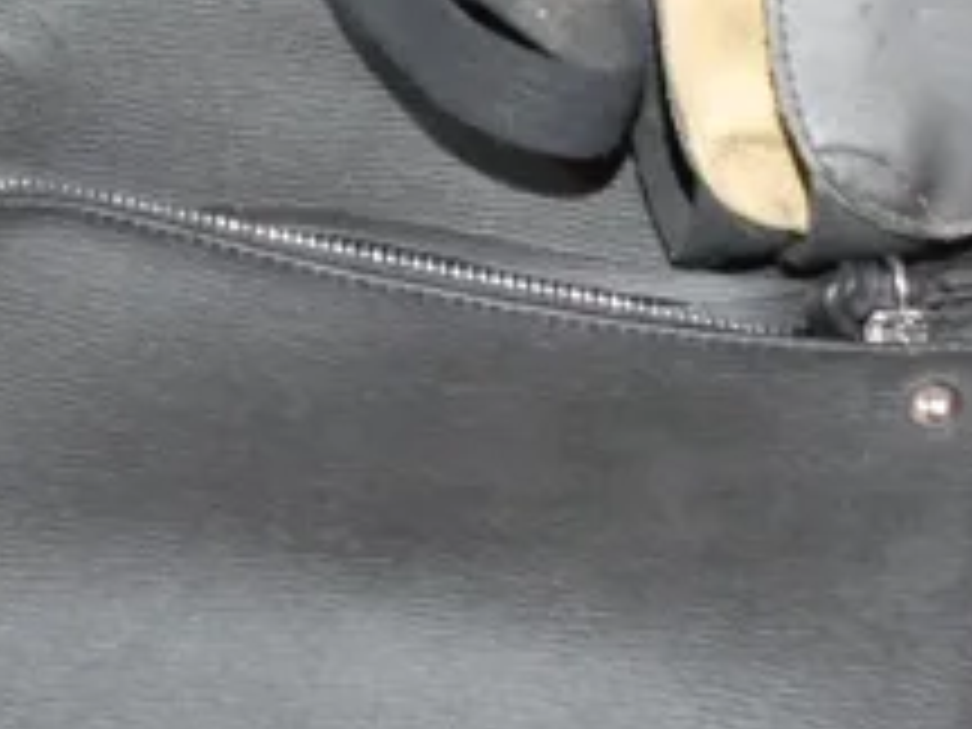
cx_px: 315
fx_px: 5054
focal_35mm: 180
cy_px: -547
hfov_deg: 11.0
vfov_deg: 8.0
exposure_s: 1/60
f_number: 4.1
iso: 800
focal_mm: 19
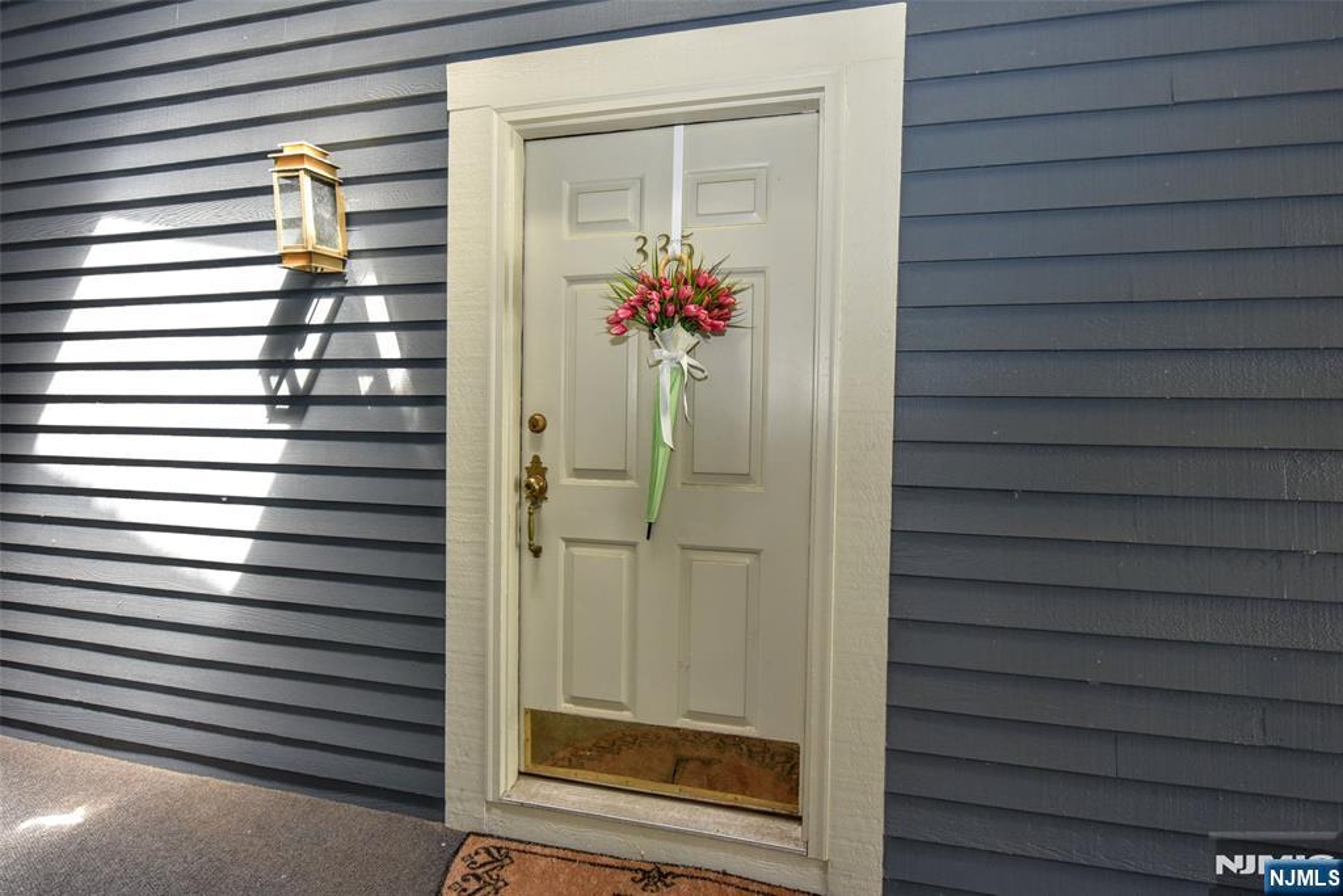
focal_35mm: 16
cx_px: 672
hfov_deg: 96.7
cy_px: 448
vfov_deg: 73.8
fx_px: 597
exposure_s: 1/60
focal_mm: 16
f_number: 4
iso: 800
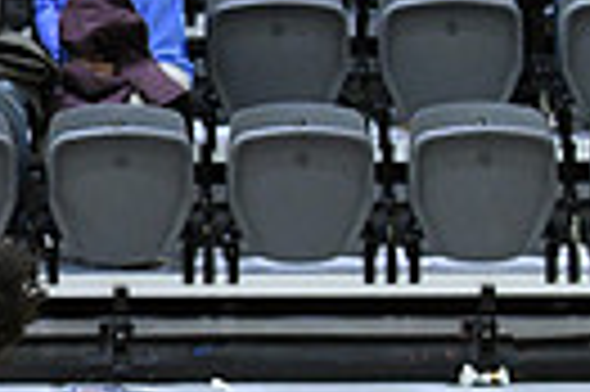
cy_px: 475
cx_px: -698
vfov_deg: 2.4
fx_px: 9346
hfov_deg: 3.6
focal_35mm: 571
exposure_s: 1/250
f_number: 4
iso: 4000
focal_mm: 86
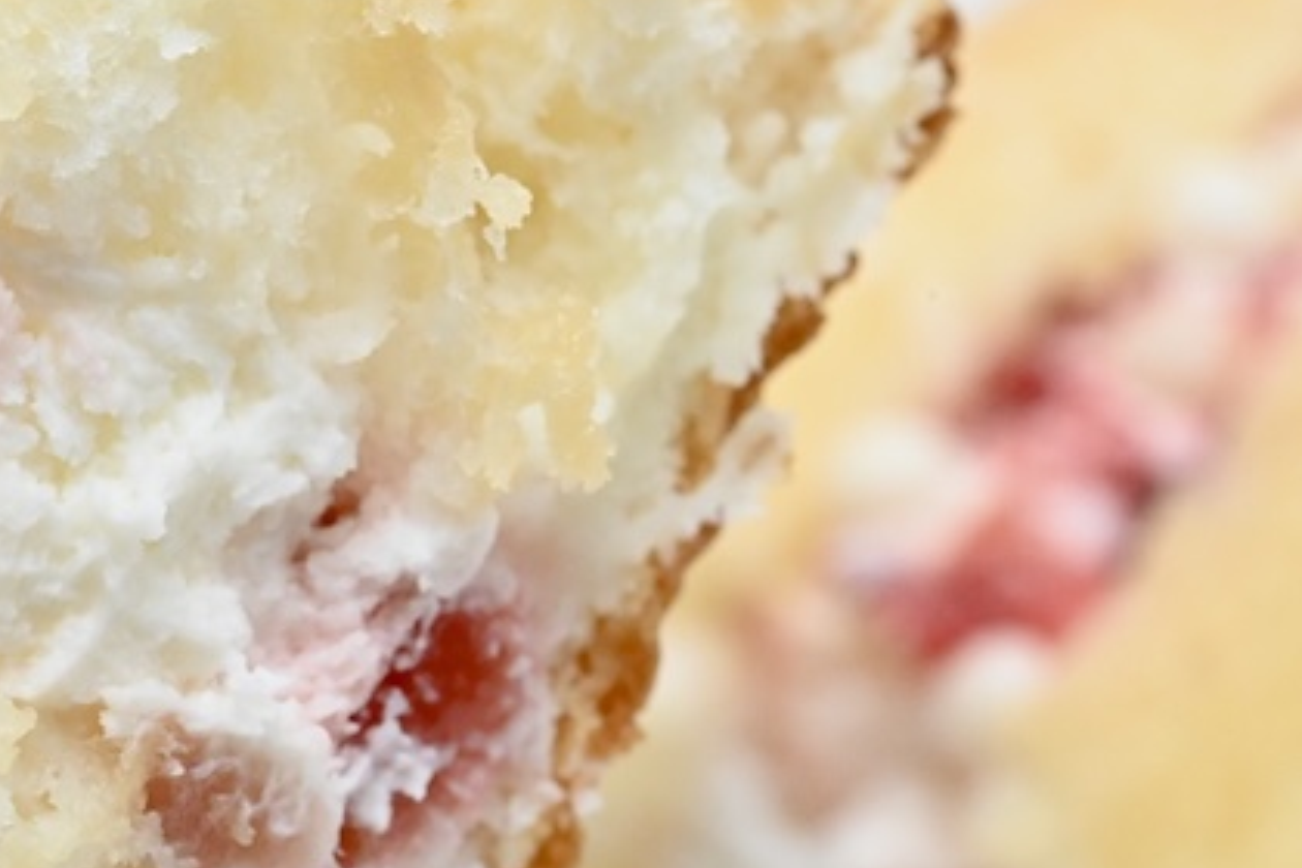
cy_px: 696
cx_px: -25
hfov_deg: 14.1
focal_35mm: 143
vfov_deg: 9.6
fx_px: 5171
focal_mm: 60
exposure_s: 1/200
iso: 6400
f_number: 14
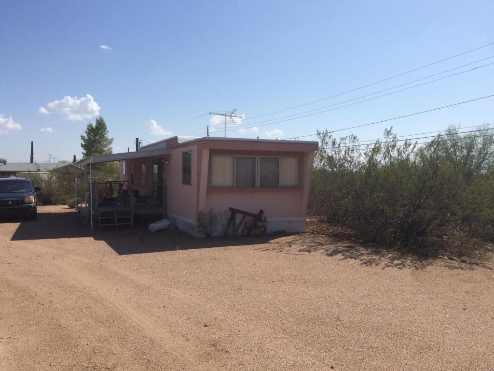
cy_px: 186
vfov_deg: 48.2
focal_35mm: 29
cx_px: 247
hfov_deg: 61.7
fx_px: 414
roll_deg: -1.4
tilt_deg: -1.6
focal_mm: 4.15
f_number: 2.2
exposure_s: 1/3731
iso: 32
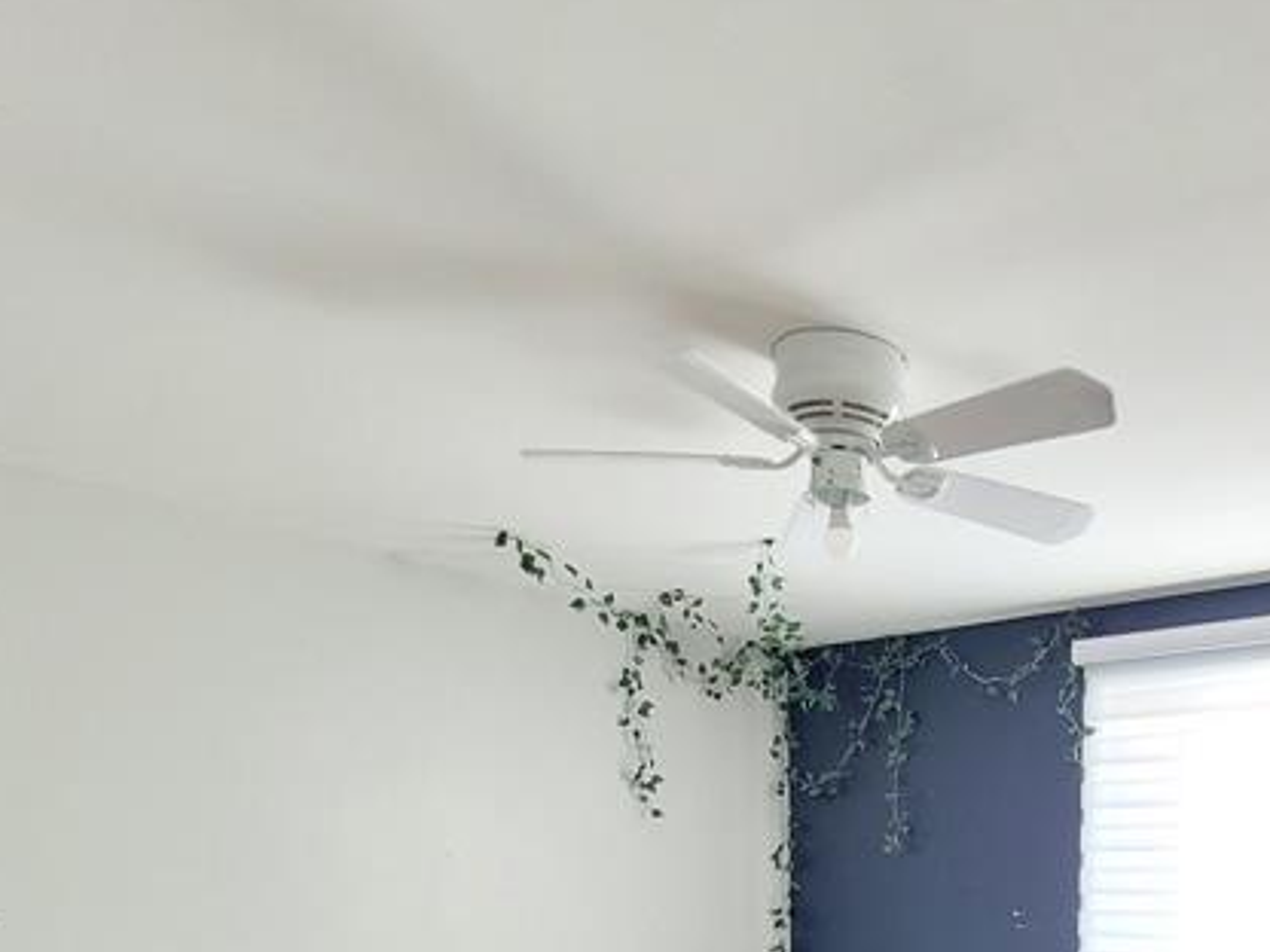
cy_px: 1053
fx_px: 1174
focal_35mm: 32
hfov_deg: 53.2
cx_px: 1007
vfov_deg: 37.0
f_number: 2.2
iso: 320
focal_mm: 1.74
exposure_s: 1/40
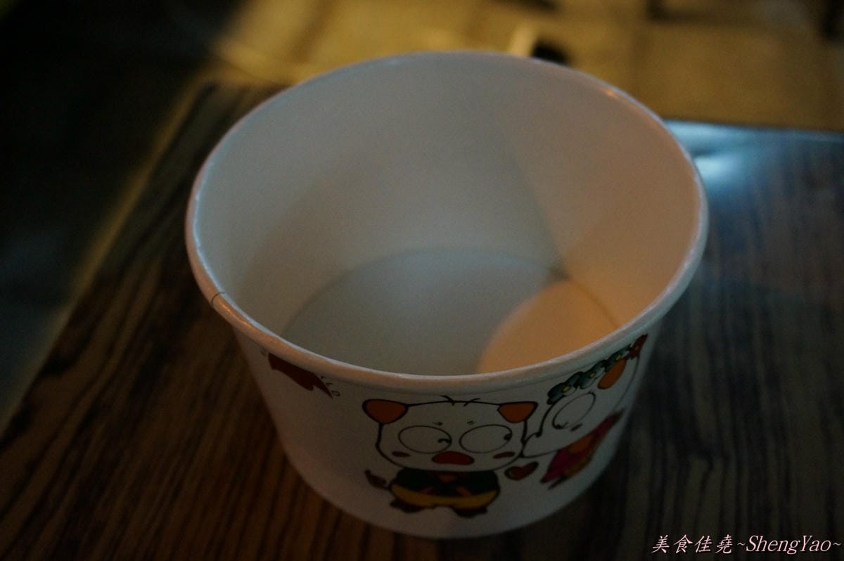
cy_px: 280
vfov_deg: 29.8
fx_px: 1054
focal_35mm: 45
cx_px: 422
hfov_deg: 43.6
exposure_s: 1/60
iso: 3200
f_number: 5
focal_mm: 30
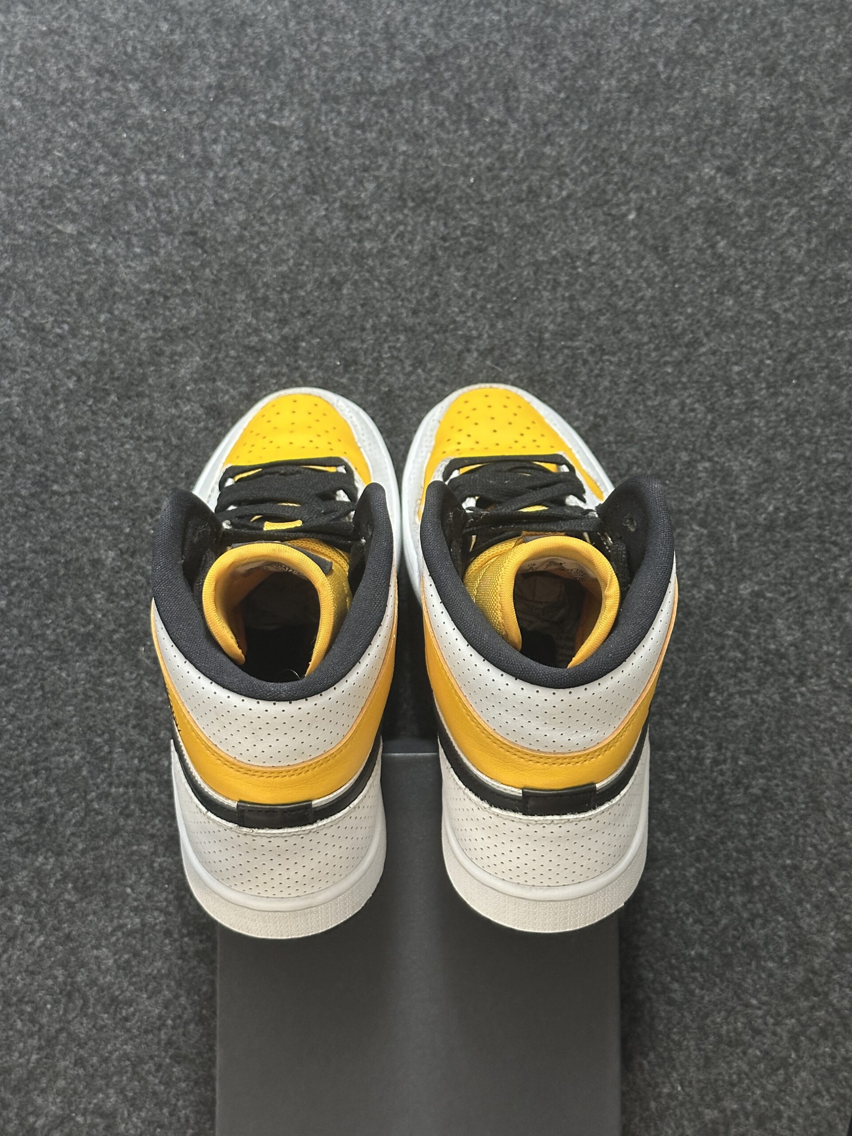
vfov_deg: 39.7
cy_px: 568
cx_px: 426
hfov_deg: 30.3
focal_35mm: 48
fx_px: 1575
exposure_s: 1/33
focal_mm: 6.86
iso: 500
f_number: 1.78
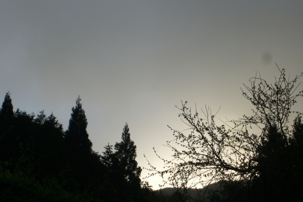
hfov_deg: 17.2
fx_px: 1001
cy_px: 111
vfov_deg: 11.5
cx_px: 151
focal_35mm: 119
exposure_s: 1/320
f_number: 5.1
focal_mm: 23.7
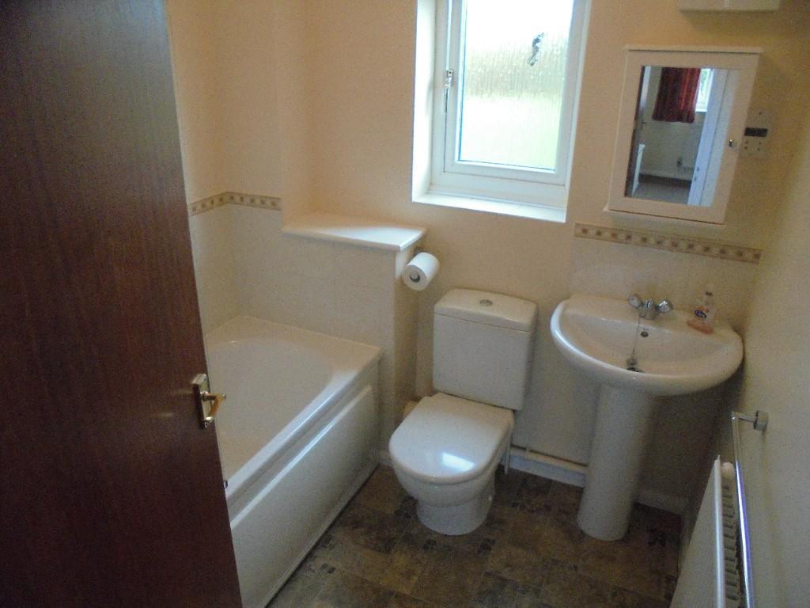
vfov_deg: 53.1
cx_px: 405
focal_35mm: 26
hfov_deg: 67.3
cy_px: 304
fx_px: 608
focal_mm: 4.6
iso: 640
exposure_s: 1/80
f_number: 3.5
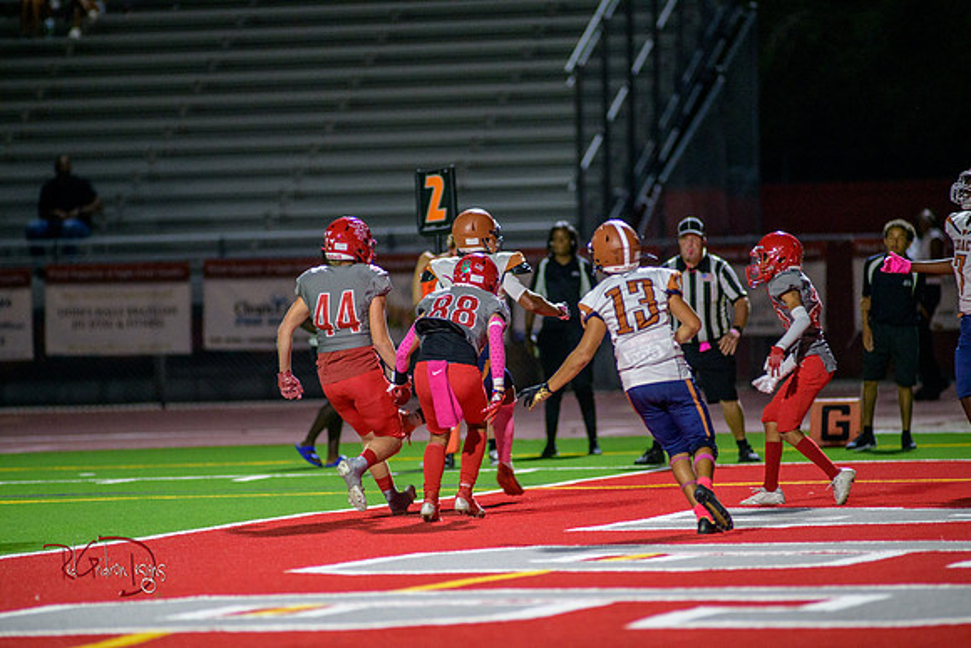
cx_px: 486
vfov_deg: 4.6
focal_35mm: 300
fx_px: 8093
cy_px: 324
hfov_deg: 6.9
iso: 2000
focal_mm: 300
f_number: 2.8
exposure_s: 1/500
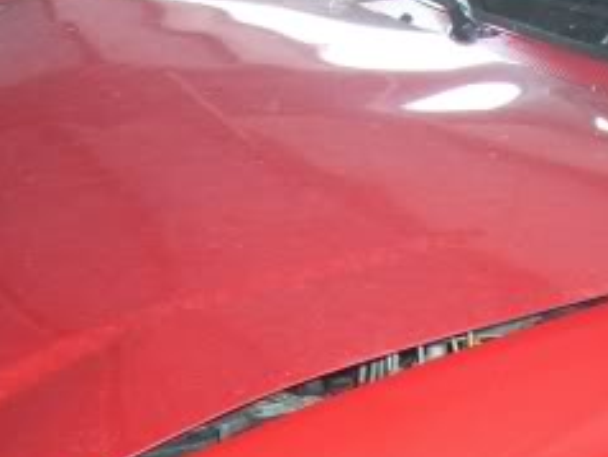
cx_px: 631
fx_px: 1793
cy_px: 534
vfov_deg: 14.1
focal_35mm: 102
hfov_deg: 18.6
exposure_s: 1/60
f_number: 2.7
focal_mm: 6.2
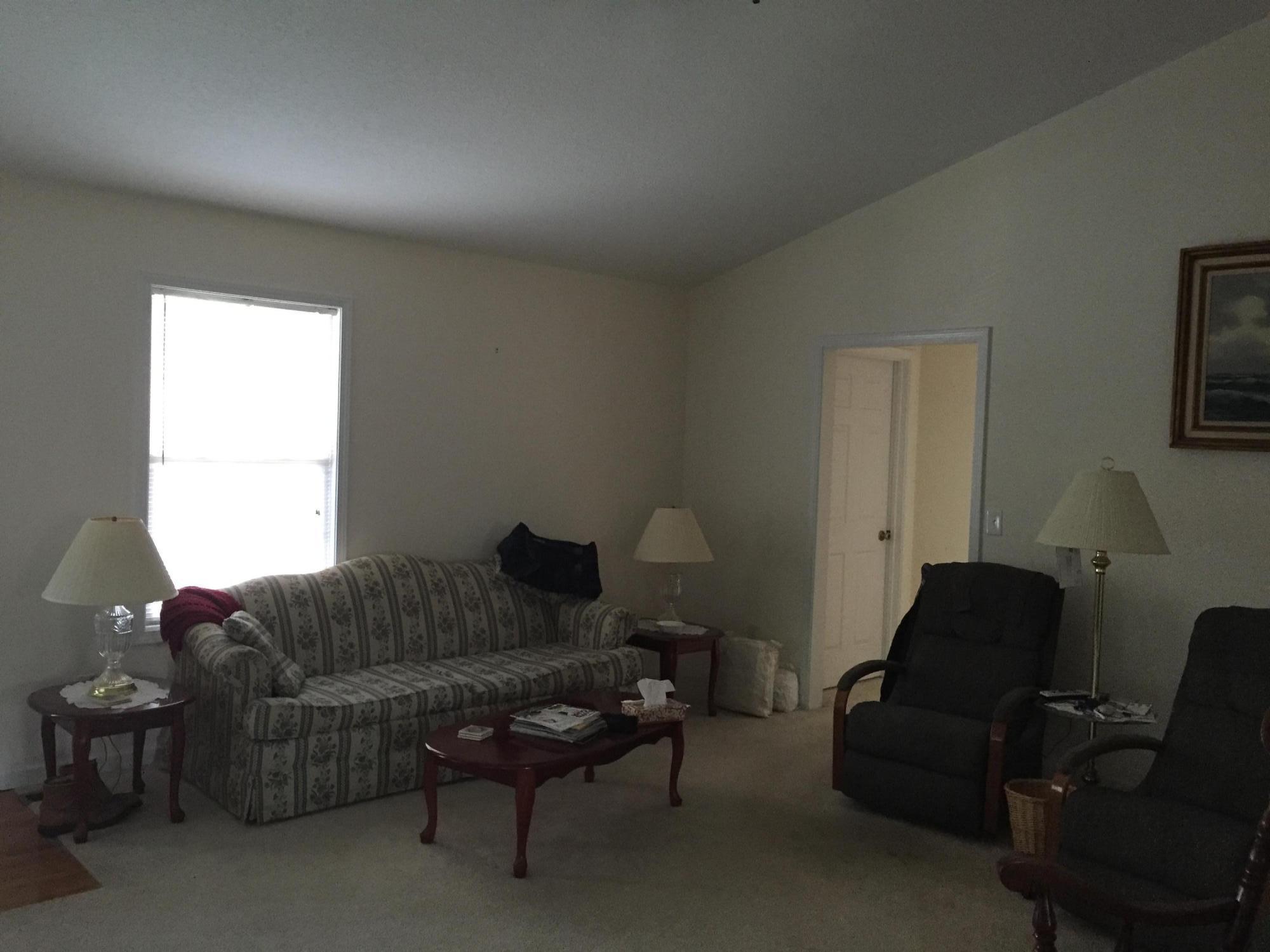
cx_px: 635
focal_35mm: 29
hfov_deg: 61.7
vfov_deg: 48.2
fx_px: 1064
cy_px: 476
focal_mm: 4.15
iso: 250
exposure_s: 1/20
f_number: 2.2
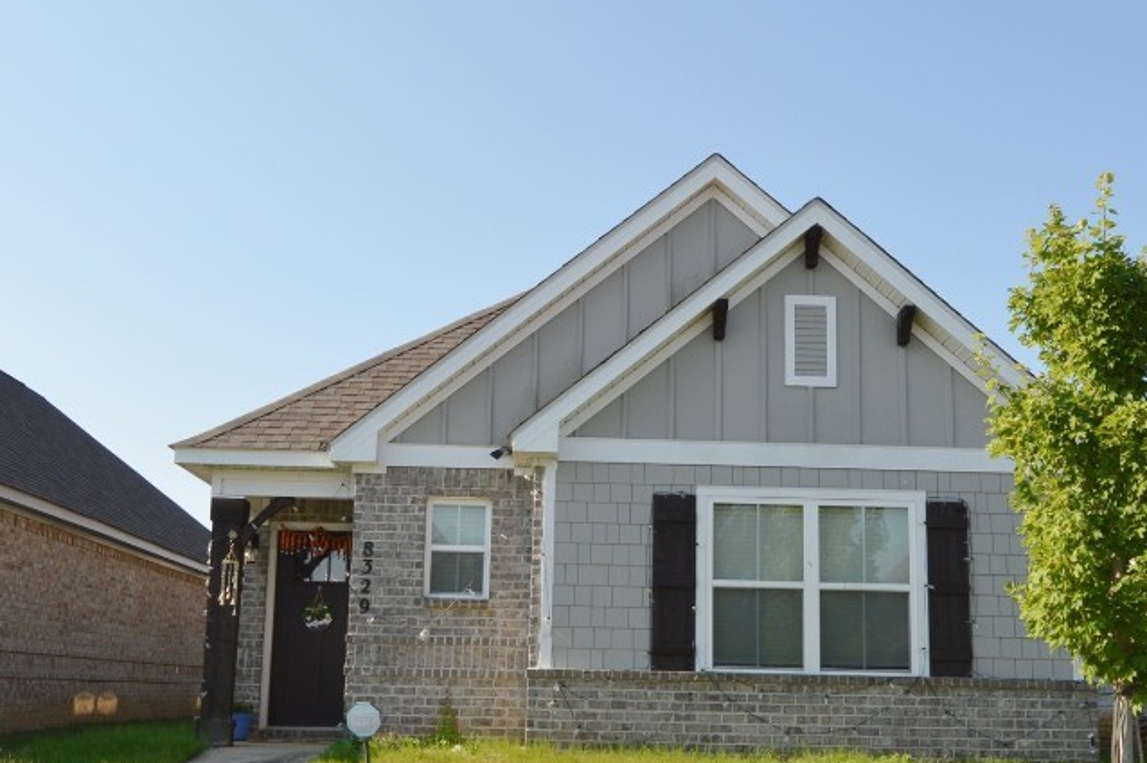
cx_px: 614
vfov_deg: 34.9
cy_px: 444
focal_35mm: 38
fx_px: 1209
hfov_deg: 50.7
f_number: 8
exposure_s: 1/200
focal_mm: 14
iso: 100
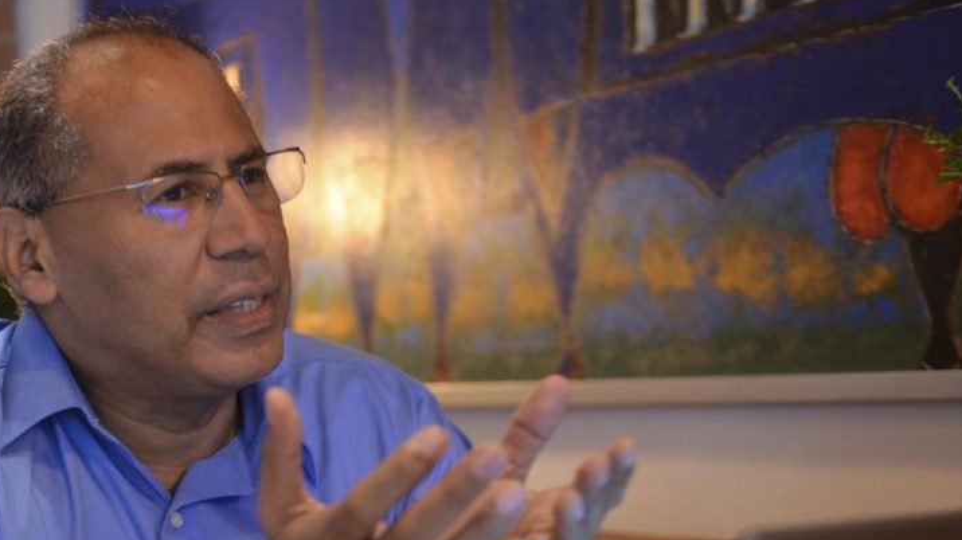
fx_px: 1683
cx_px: 282
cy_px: 390
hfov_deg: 31.5
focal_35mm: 66
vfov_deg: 18.1
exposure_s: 1/100
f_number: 2.8
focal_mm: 44
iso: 1000
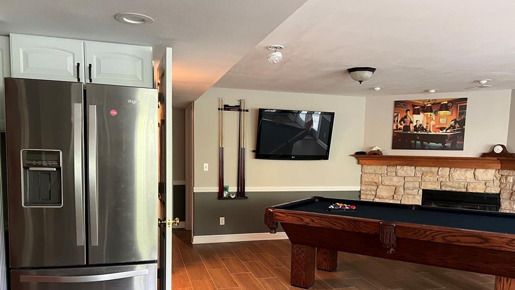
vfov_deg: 39.8
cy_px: 191
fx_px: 396
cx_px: 262
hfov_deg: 66.1
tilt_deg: -6.6
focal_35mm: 29
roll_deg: -1.2
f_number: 1.5
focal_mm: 5.7
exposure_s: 1/60
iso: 320
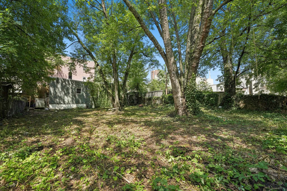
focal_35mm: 14
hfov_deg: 104.3
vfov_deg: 81.2
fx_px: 112
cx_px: 144
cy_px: 96
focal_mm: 14
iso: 100
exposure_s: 1/40
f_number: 10
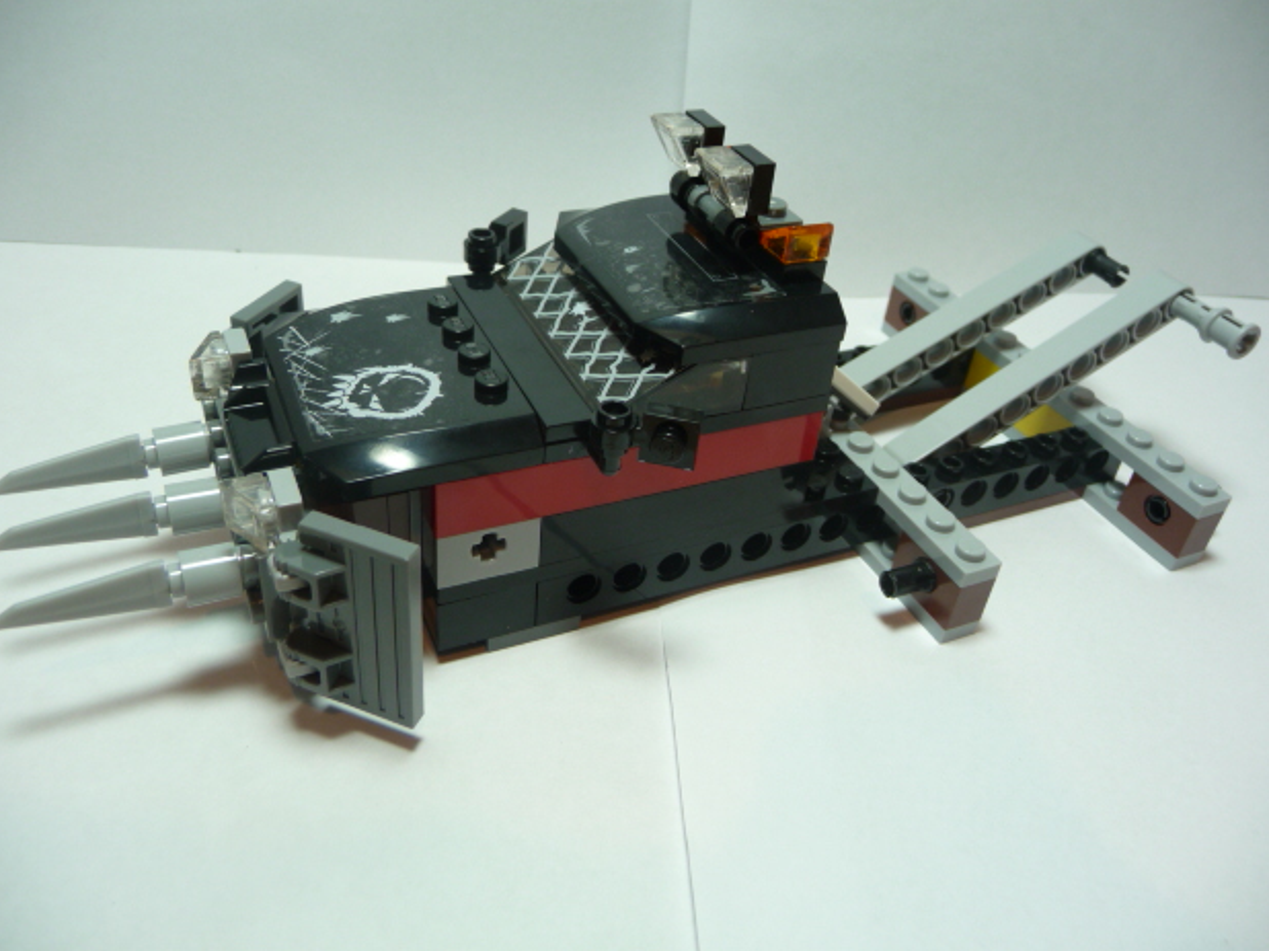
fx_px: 1063
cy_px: 477
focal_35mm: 29
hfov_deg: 61.7
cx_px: 628
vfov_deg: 48.2
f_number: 3.3
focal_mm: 4.7
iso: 100
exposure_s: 1/40
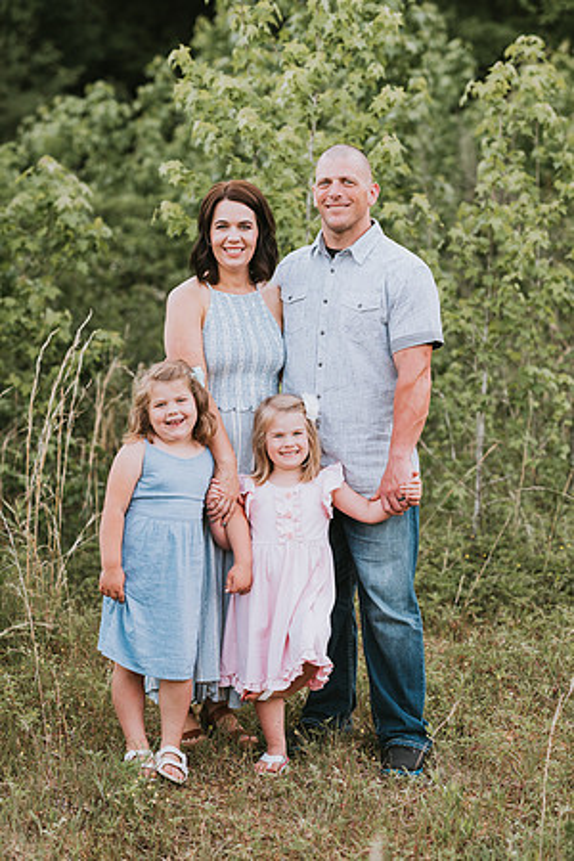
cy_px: 430
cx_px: 287
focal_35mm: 85
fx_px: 2033
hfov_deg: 16.1
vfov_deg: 23.9
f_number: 2.5
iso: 200
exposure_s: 1/400
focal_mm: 85
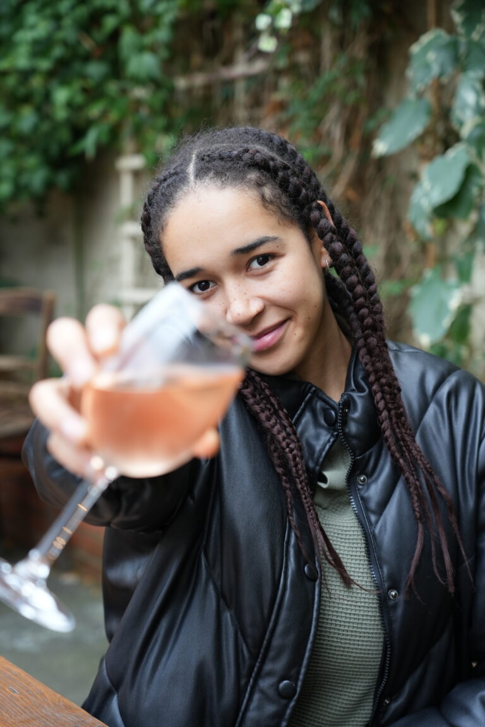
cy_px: 364
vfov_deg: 28.8
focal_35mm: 70
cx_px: 242
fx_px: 1414
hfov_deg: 19.5
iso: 800
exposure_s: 1/80
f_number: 4
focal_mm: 70
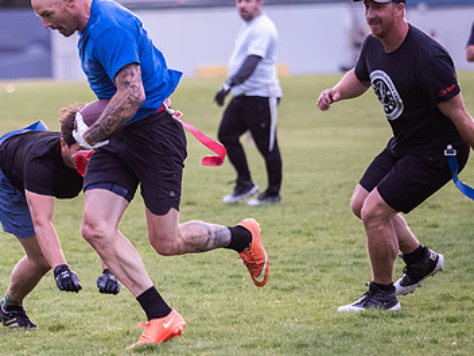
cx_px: 94
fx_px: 6778
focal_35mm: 495
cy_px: 249
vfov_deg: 3.0
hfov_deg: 4.0
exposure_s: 1/1250
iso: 2000
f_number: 2.8
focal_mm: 150
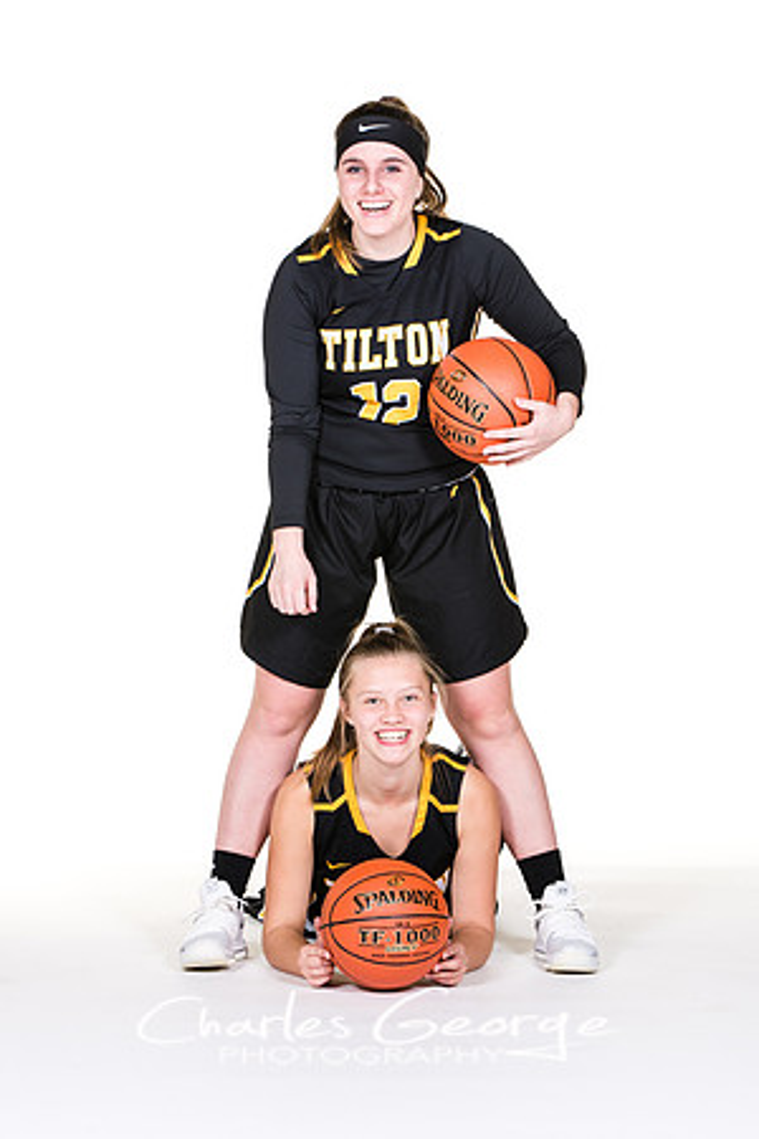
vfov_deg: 13.0
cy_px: 570
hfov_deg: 8.7
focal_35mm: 158
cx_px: 380
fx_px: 4981
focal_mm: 105
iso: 200
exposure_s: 1/160
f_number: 6.3
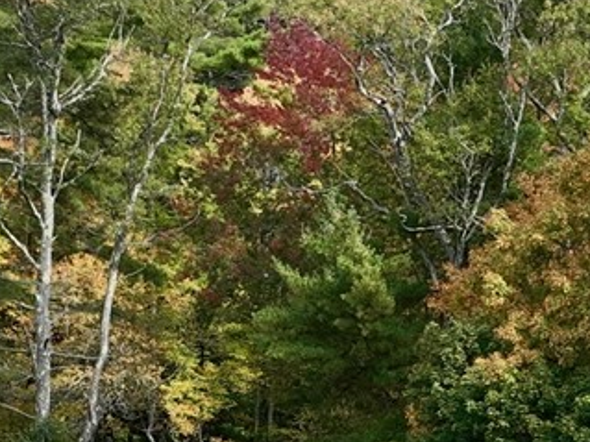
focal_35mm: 154
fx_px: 2624
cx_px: 573
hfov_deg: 12.7
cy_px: 771
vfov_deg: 9.2
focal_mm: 12.29
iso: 140
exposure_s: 1/1600
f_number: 2.8
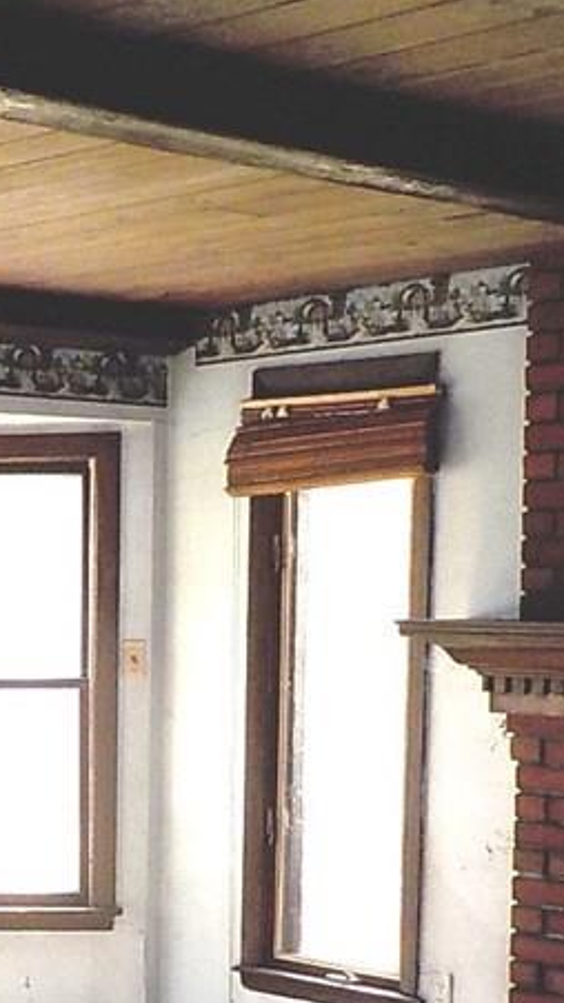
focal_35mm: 74
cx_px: 44
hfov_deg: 16.1
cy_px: 799
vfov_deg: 28.0
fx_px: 1969
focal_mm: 4.1
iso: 125
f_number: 3.3
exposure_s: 1/160
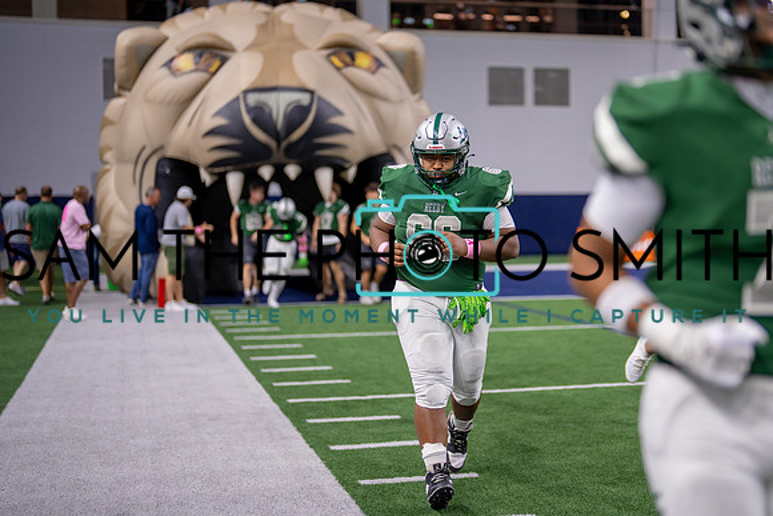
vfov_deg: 23.4
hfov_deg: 34.4
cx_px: 447
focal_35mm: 58
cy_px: 236
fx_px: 1244
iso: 500
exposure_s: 1/1000
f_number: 1.2
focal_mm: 50
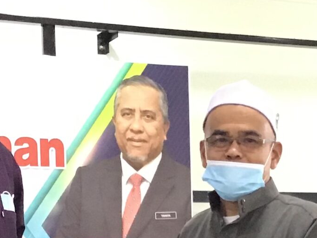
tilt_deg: -0.5
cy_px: 317
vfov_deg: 12.3
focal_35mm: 117
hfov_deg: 16.8
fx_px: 1072
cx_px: 208
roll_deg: +1.0
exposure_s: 1/25
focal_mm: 3.3
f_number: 2.4
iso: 200
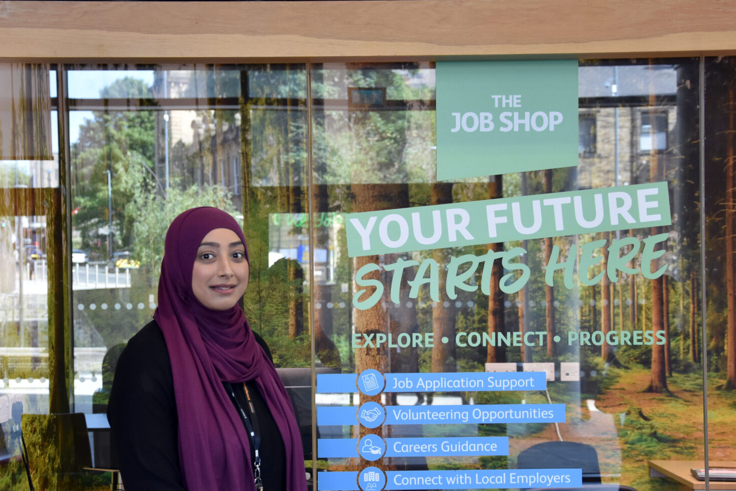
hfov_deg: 27.0
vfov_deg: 18.2
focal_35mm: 75
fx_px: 1533
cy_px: 301
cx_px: 345
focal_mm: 38
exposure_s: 1/80
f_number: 4.5
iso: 800
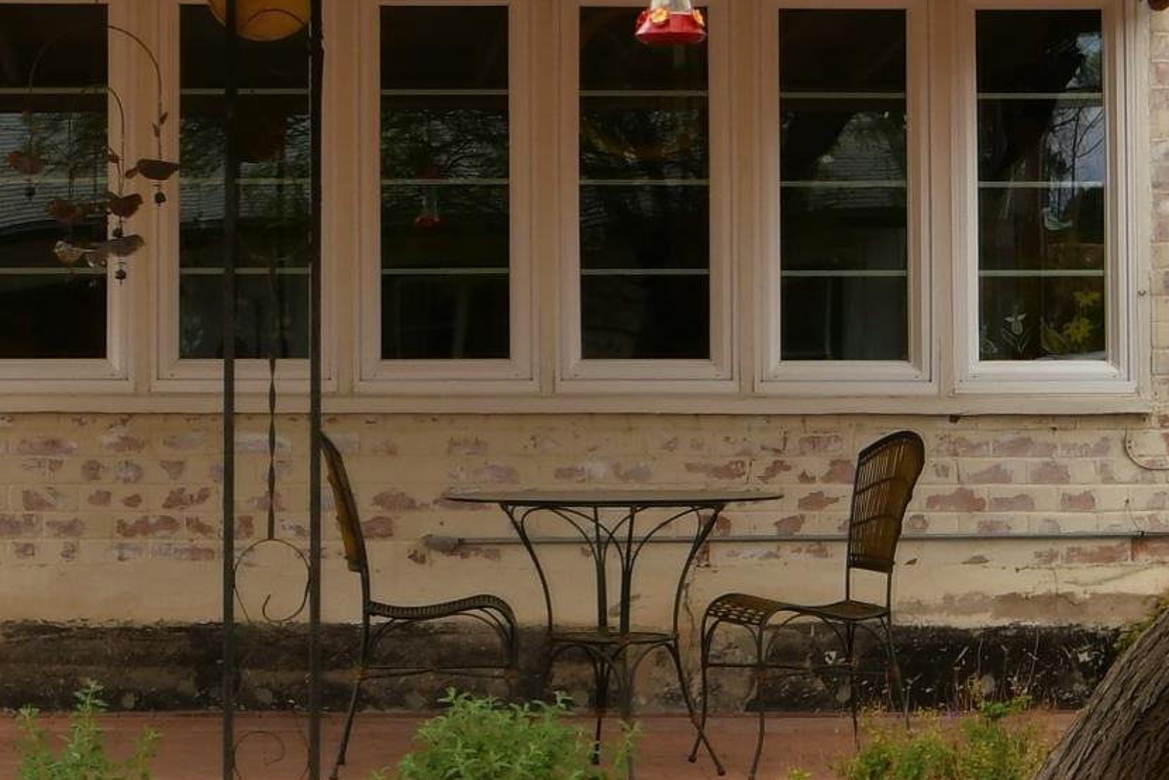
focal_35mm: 114
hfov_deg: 17.9
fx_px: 3697
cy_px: 54
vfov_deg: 12.0
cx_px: 423
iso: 320
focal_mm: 21
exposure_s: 1/250
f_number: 18
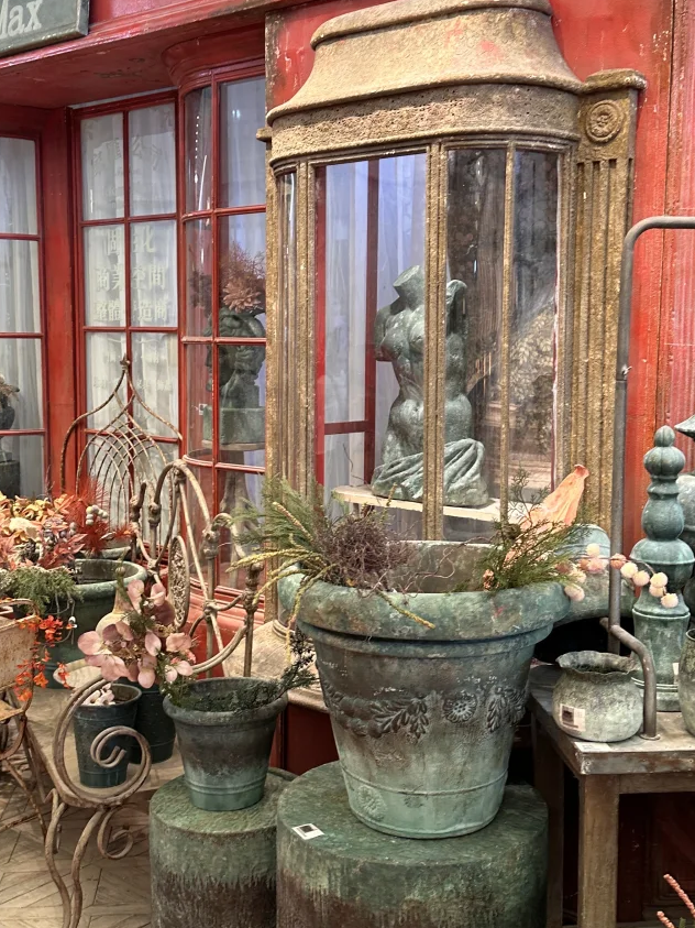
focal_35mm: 41
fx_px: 1098
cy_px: 428
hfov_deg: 35.1
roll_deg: -0.3
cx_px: 366
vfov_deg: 45.7
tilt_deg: -6.9
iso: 125
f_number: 1.78
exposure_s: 1/100
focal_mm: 6.86
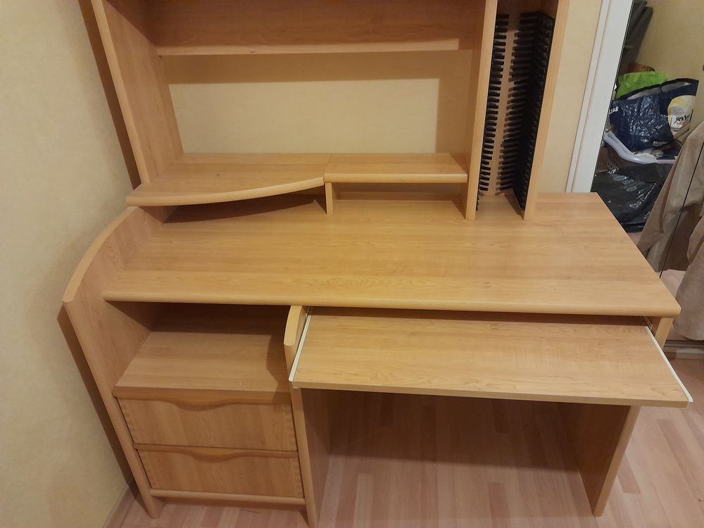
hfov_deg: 69.4
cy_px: 264
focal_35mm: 25
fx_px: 508
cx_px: 352
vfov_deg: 54.9
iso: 640
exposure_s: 1/24
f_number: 2
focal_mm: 4.6
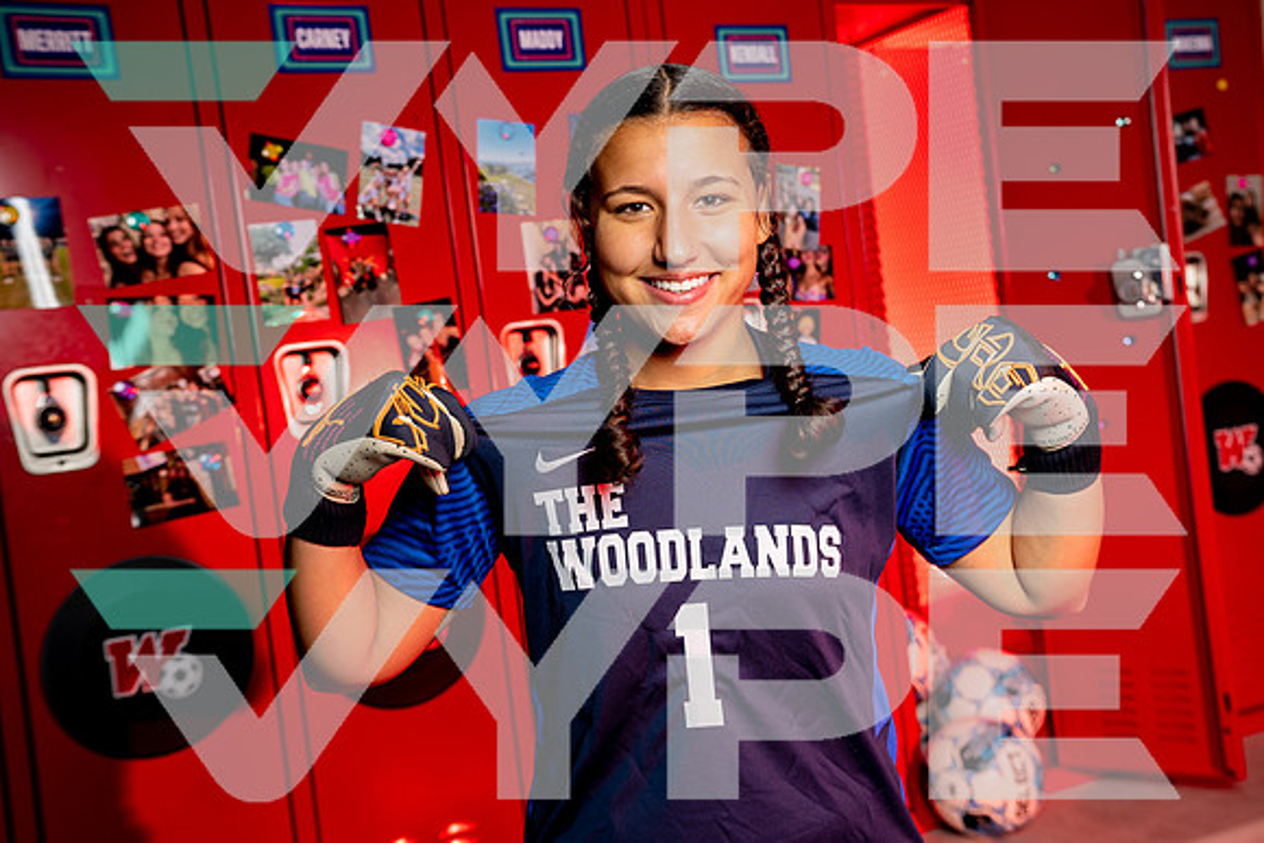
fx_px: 1475
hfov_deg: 46.4
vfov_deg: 31.9
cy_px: 422
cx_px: 632
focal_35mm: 42
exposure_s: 1/250
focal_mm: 42
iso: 160
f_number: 4.5
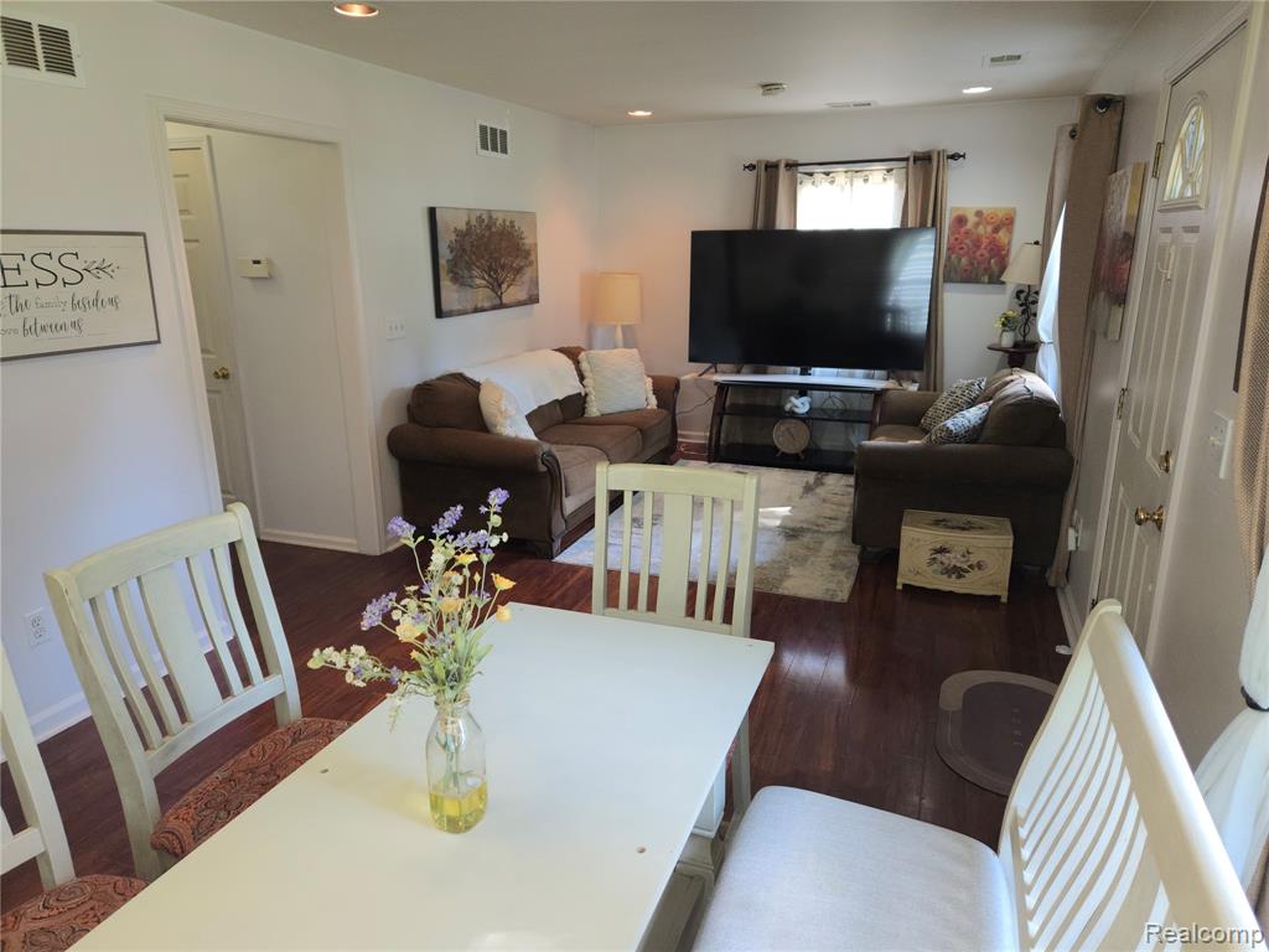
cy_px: 476
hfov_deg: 73.9
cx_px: 634
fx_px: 843
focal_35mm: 23
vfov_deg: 58.9
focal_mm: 5.4
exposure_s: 1/60
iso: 125
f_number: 1.8
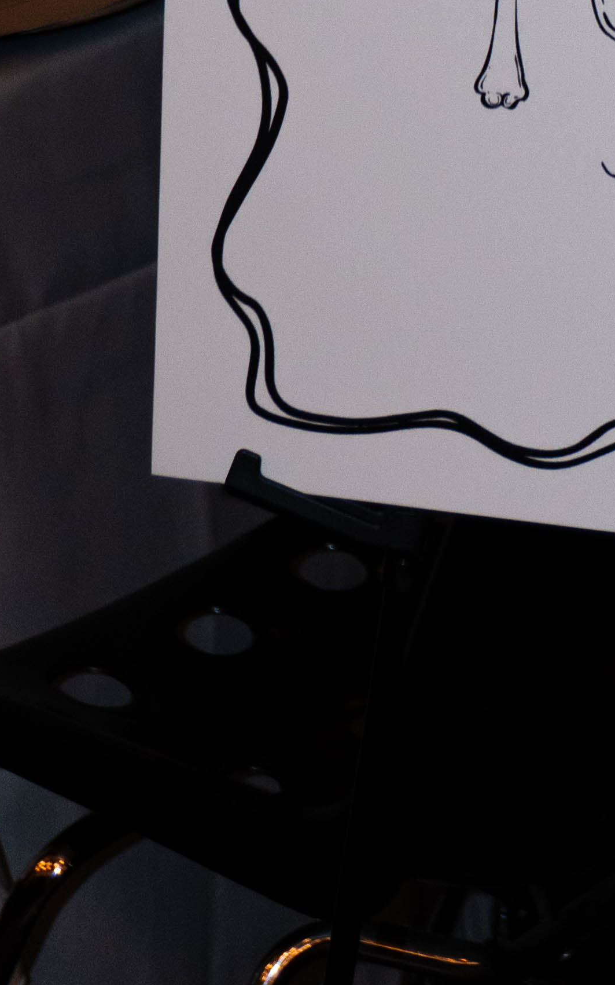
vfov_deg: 12.8
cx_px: 447
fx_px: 4050
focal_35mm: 151
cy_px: -682
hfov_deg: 8.7
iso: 800
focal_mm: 28
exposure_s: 1/160
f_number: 4.5
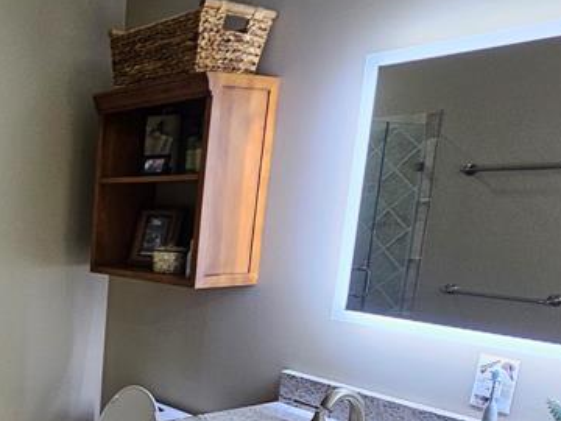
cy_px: 334
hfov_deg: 38.9
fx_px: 600
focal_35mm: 37
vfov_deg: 37.4
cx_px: -89
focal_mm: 2.2
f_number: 2.2
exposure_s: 1/30
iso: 400
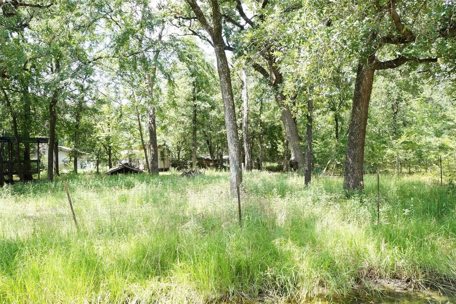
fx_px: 342
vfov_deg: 47.9
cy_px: 152
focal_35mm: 27
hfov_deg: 67.4
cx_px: 228
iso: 400
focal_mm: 18
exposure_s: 1/100
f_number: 9
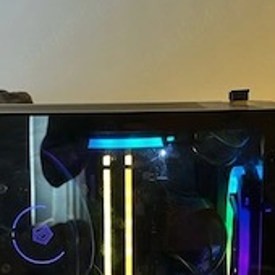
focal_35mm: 100
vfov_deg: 16.8
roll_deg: +0.4
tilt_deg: -13.7
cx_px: 97
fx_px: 899
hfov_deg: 17.4
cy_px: 304
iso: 250
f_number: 1.78
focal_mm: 6.86
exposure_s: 1/33
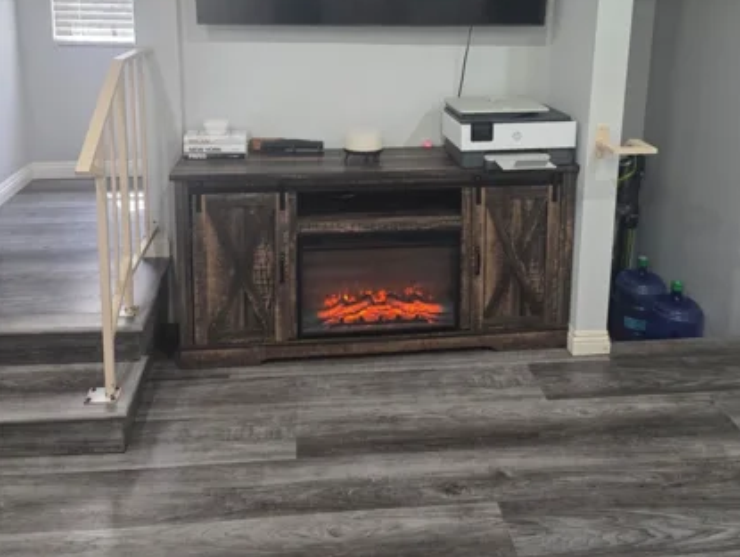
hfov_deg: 58.3
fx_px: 663
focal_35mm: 31
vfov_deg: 43.3
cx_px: 371
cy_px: 109
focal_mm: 6.3
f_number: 1.7
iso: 250
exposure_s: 1/120
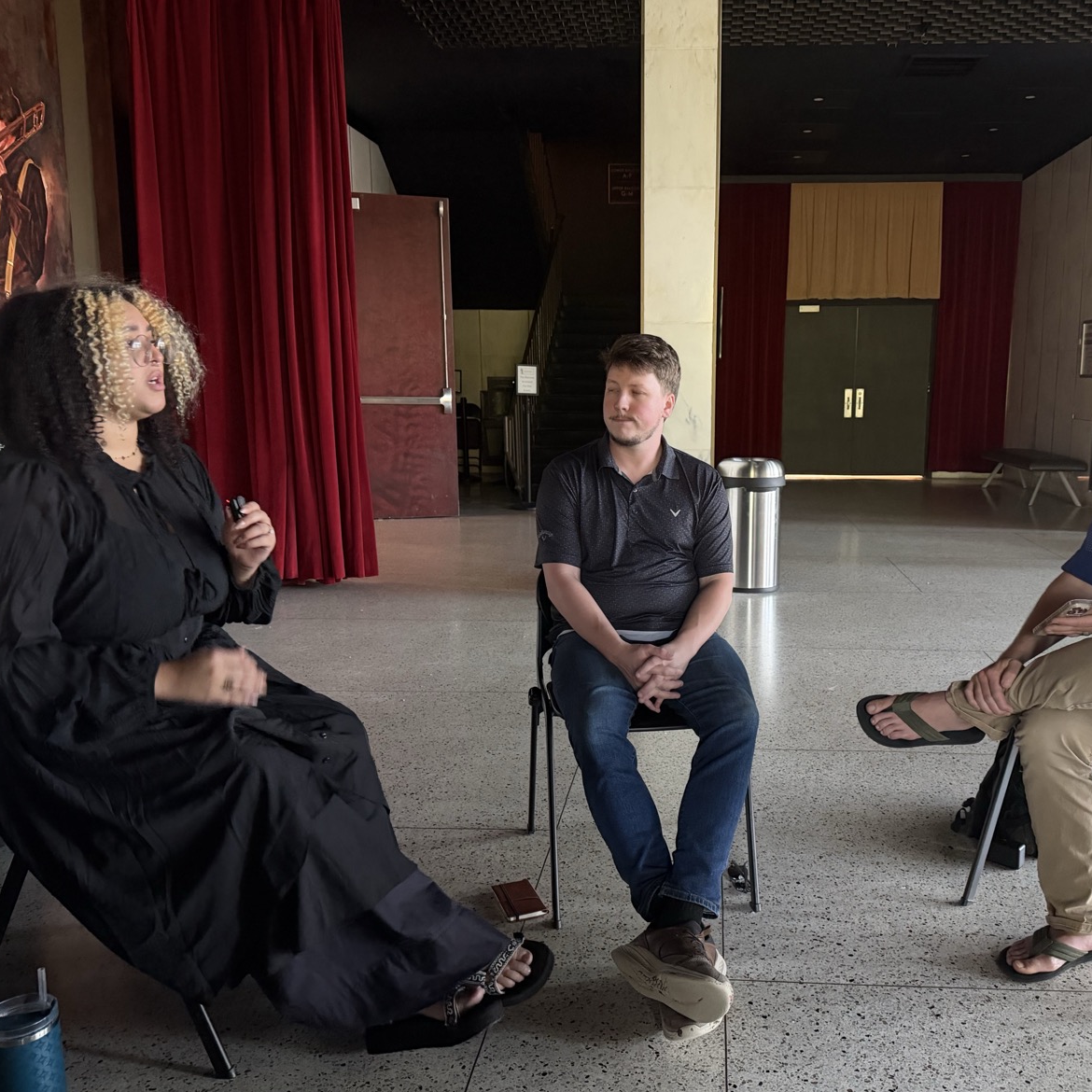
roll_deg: -0.1
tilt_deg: -9.0
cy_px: 559
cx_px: 648
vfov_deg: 55.6
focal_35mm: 29
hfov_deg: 55.3
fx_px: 1035
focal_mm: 6.76
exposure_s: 1/40
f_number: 1.78
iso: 1000
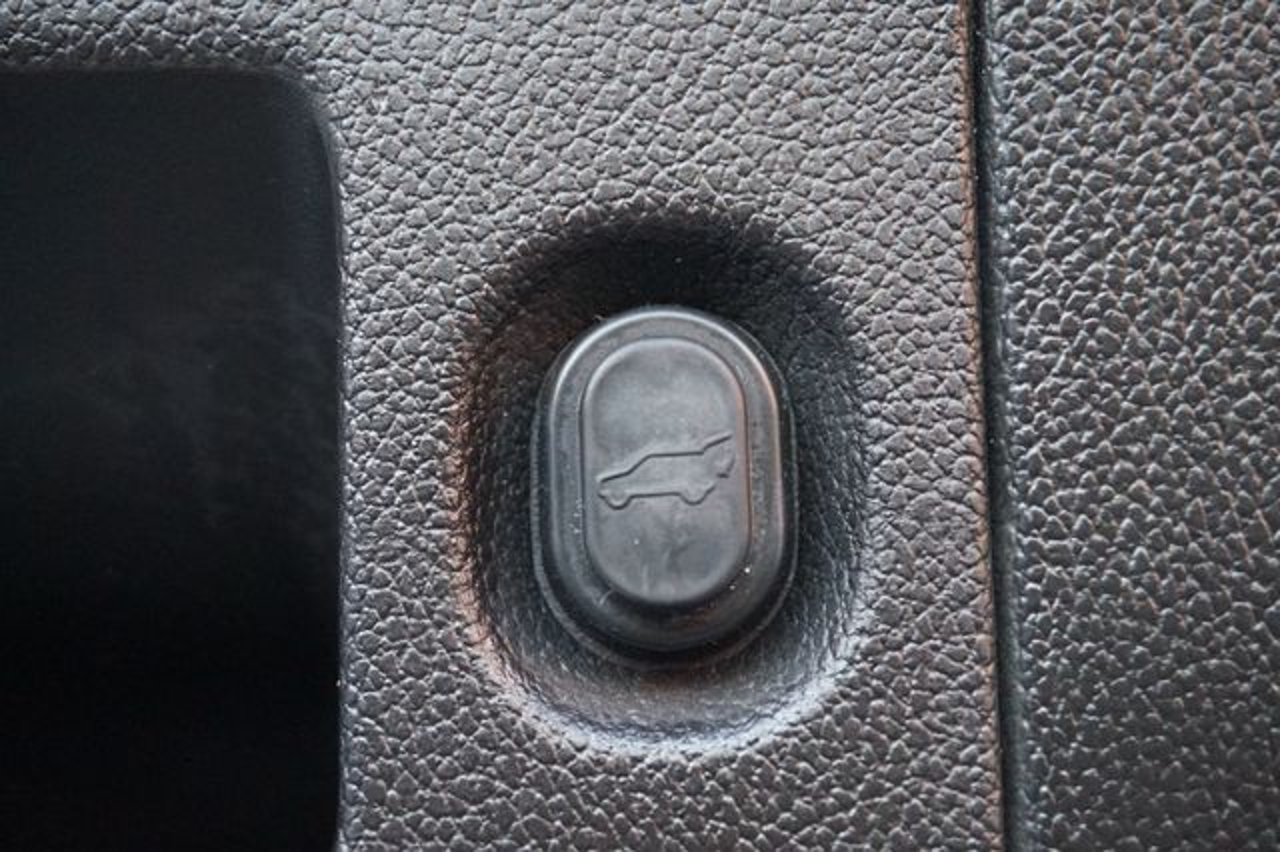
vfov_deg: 25.7
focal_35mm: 52
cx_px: 640
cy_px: 426
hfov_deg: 37.9
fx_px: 1866
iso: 3200
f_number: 5.6
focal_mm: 35
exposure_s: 1/60
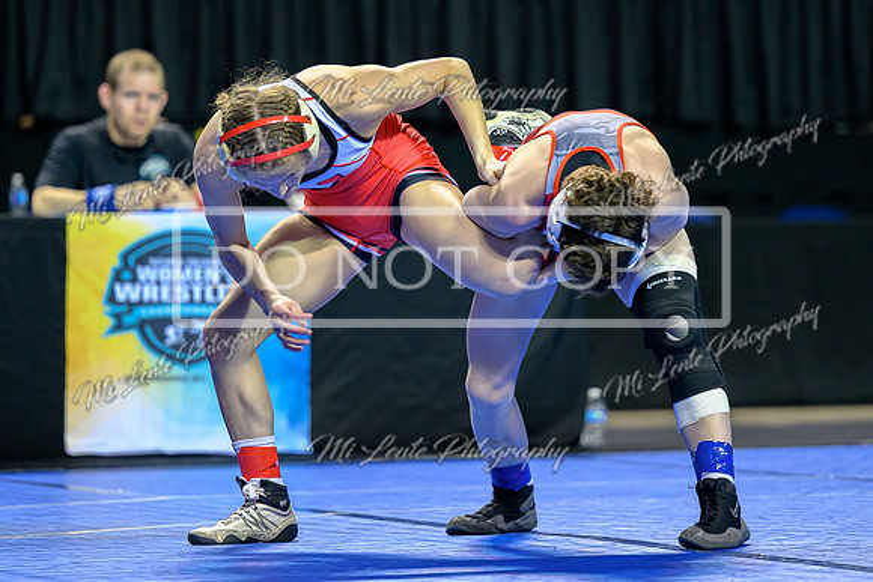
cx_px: 484
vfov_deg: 6.6
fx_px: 5027
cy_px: 178
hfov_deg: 9.9
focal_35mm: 207
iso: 2000
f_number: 2.8
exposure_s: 1/800
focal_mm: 145
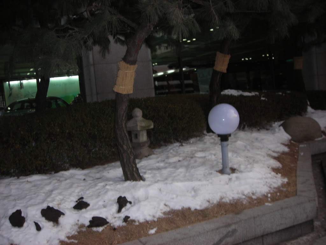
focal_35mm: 38
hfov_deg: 49.0
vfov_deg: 37.7
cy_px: 122
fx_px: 358
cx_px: 163
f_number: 3.2
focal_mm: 6.3
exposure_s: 1/60.1
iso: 86
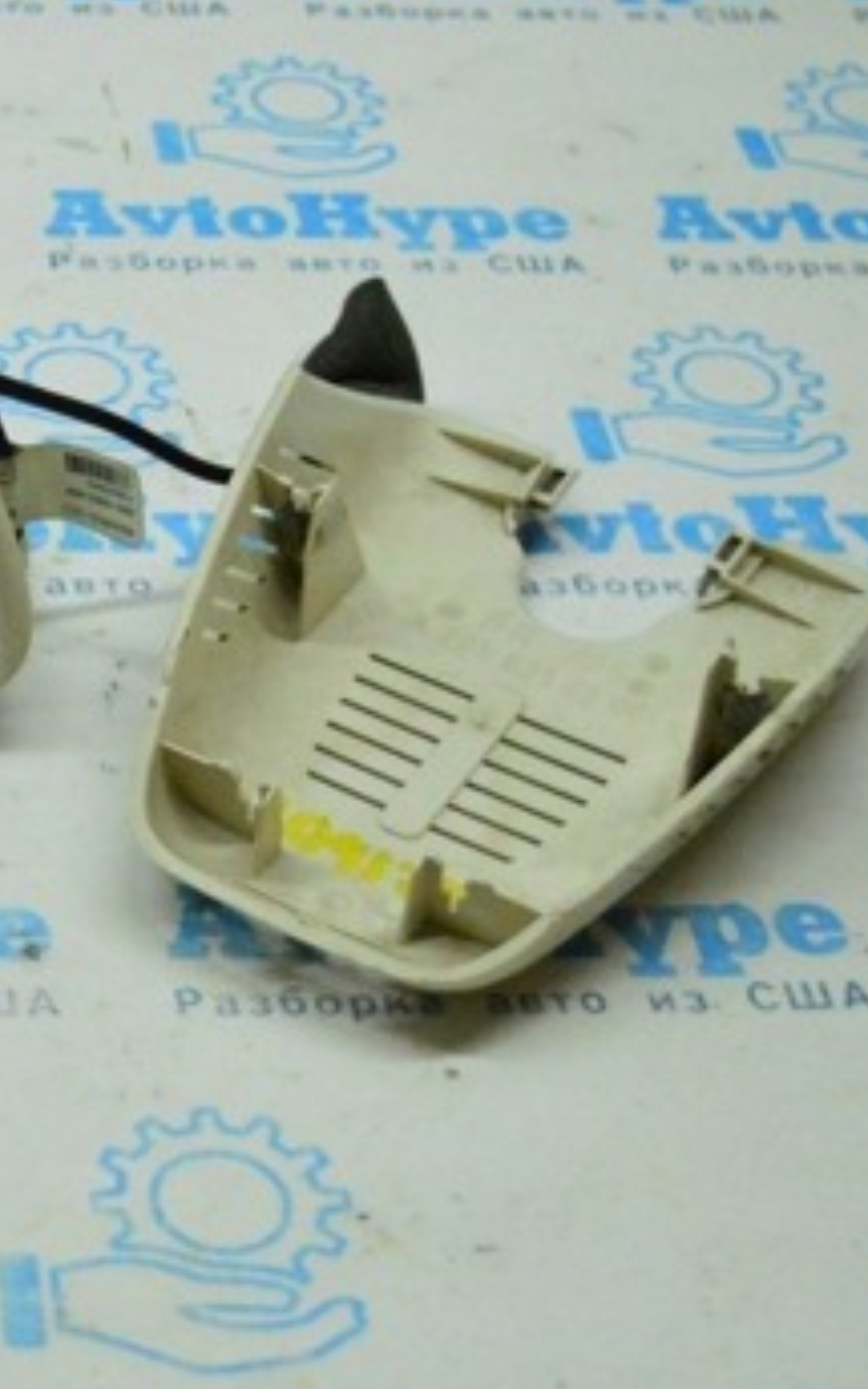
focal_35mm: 91
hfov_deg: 13.9
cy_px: 575
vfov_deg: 22.8
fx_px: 3444
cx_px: -234
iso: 6400
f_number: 4.5
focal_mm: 32
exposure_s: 1/1000
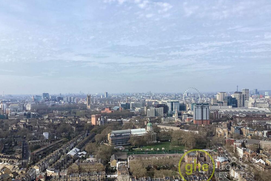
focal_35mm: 33
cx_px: 135
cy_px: 102
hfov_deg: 57.2
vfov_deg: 39.9
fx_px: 248
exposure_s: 1/1700
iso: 25
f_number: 2.4
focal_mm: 3.3
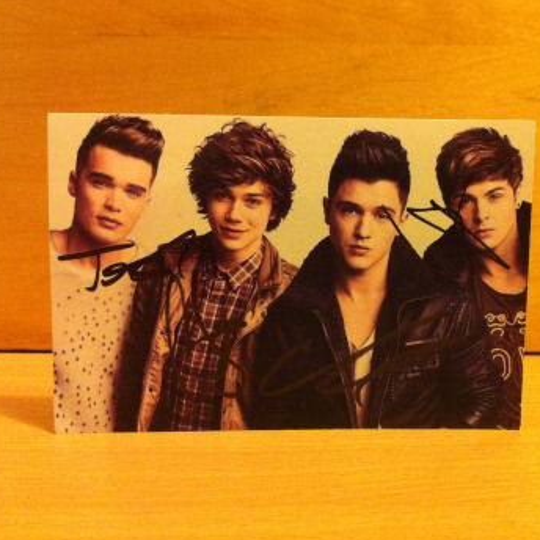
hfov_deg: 37.3
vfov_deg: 37.6
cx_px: 347
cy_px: 266
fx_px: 794
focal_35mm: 45
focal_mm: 3.85
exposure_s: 1/15
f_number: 2.8
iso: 320
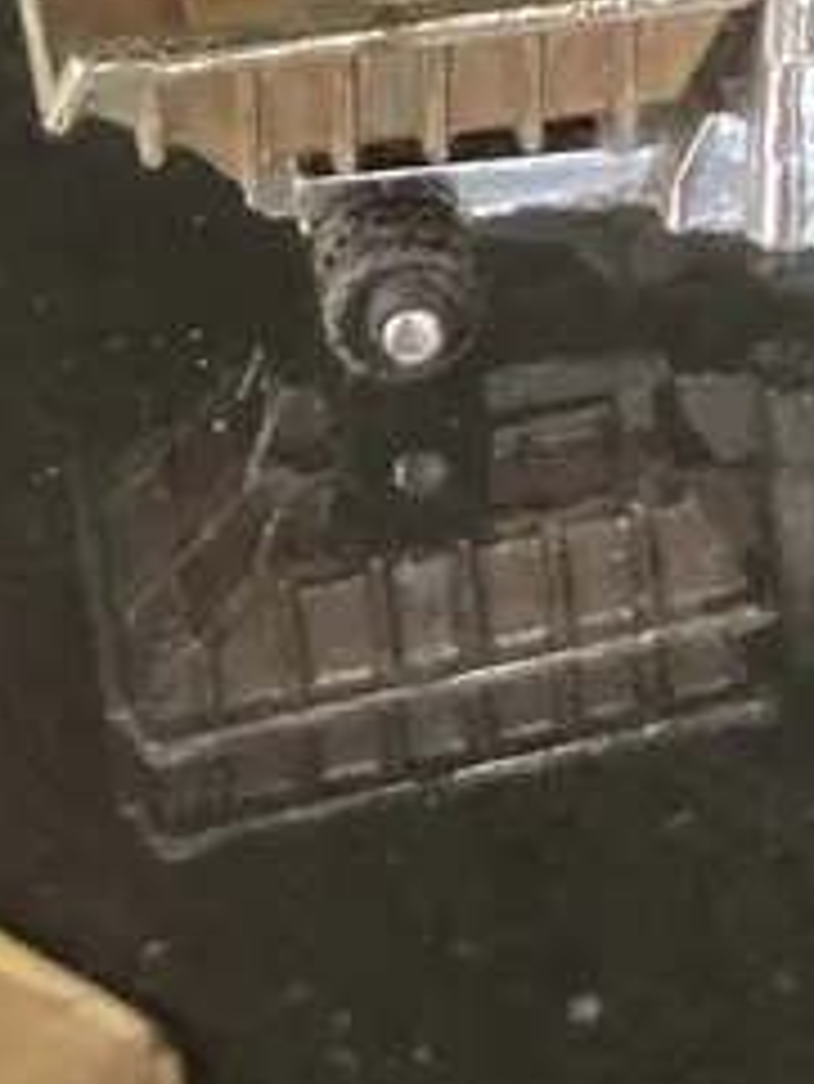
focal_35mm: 119
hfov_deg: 12.5
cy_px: -828
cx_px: 387
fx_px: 3728
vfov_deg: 14.6
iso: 400
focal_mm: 3.99
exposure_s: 1/25
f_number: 1.8
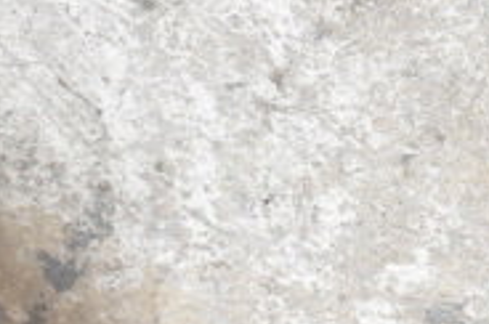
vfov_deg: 9.9
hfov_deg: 14.1
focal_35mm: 135
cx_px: 784
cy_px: -147
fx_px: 1826
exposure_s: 1/200
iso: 6400
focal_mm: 27
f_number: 7.1
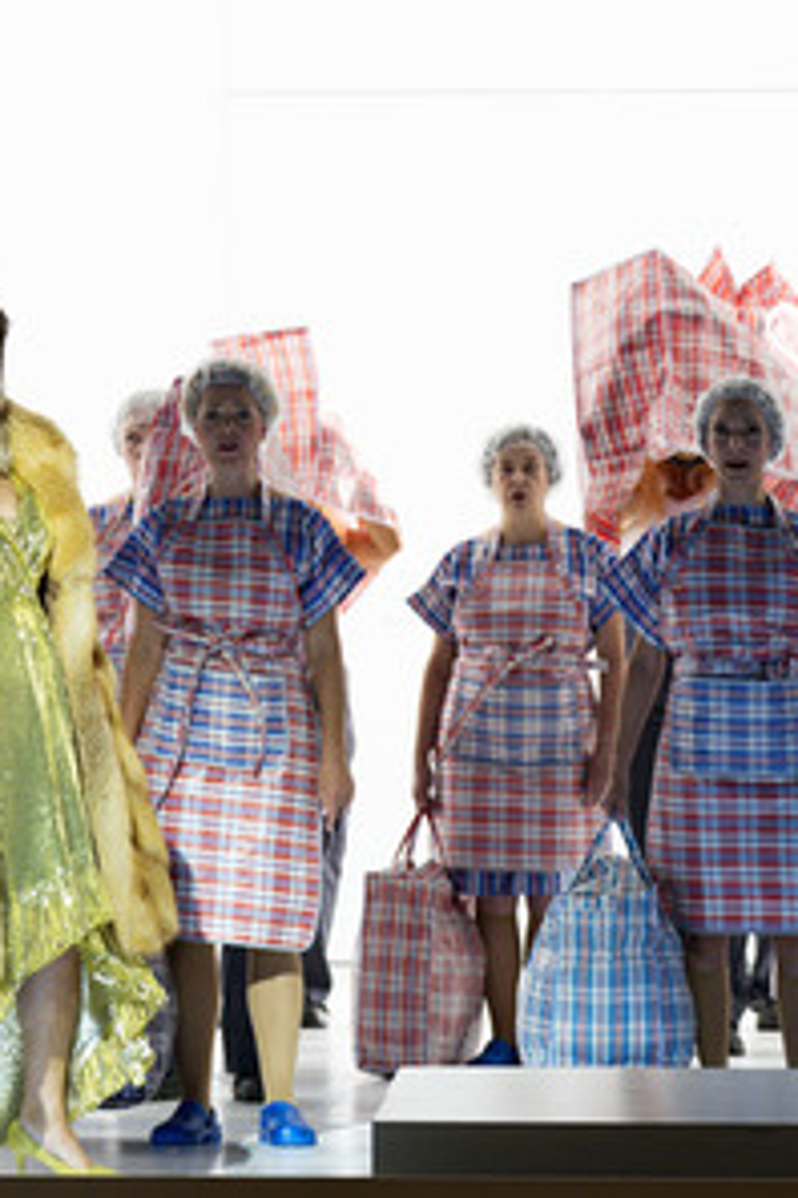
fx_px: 8578
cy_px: 597
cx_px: -50
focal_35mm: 258
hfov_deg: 5.3
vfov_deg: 8.0
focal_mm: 170
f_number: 4
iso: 1600
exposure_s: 1/250
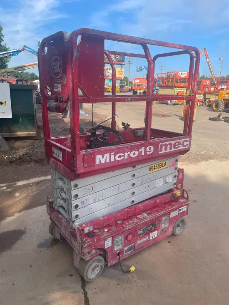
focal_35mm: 26
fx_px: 229
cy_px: 152
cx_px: 114
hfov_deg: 53.1
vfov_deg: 67.3
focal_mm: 4.2
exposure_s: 1/1642
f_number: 1.6
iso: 32
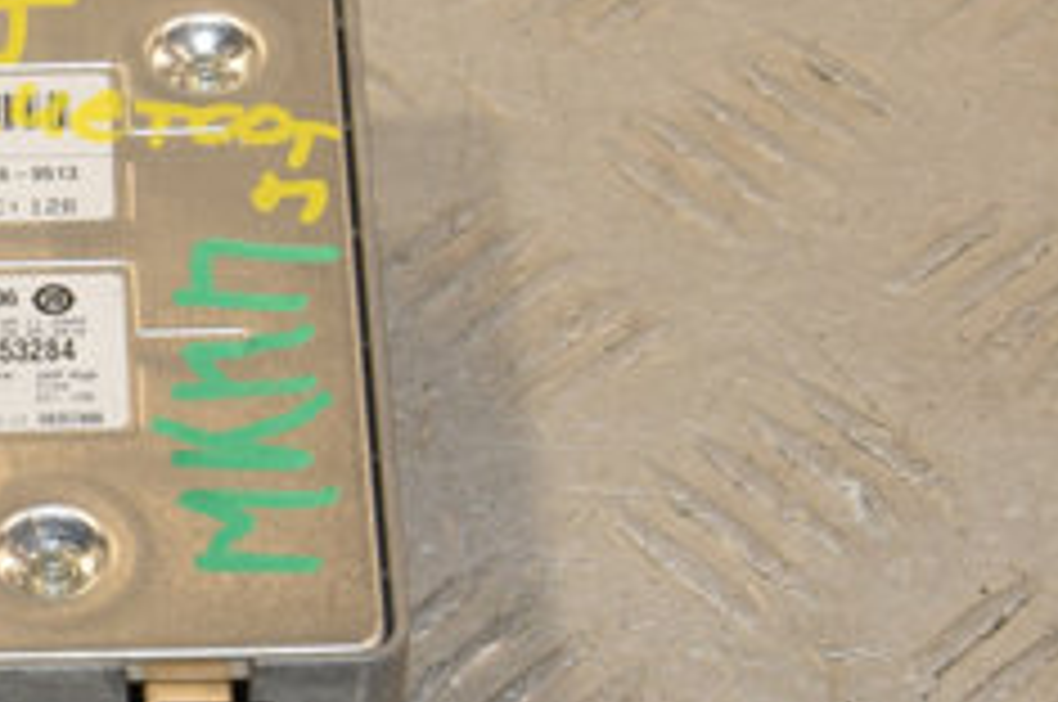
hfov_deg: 10.3
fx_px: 5752
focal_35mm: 196
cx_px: -225
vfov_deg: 7.0
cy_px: 400
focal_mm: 48
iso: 800
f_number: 9
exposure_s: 1/200
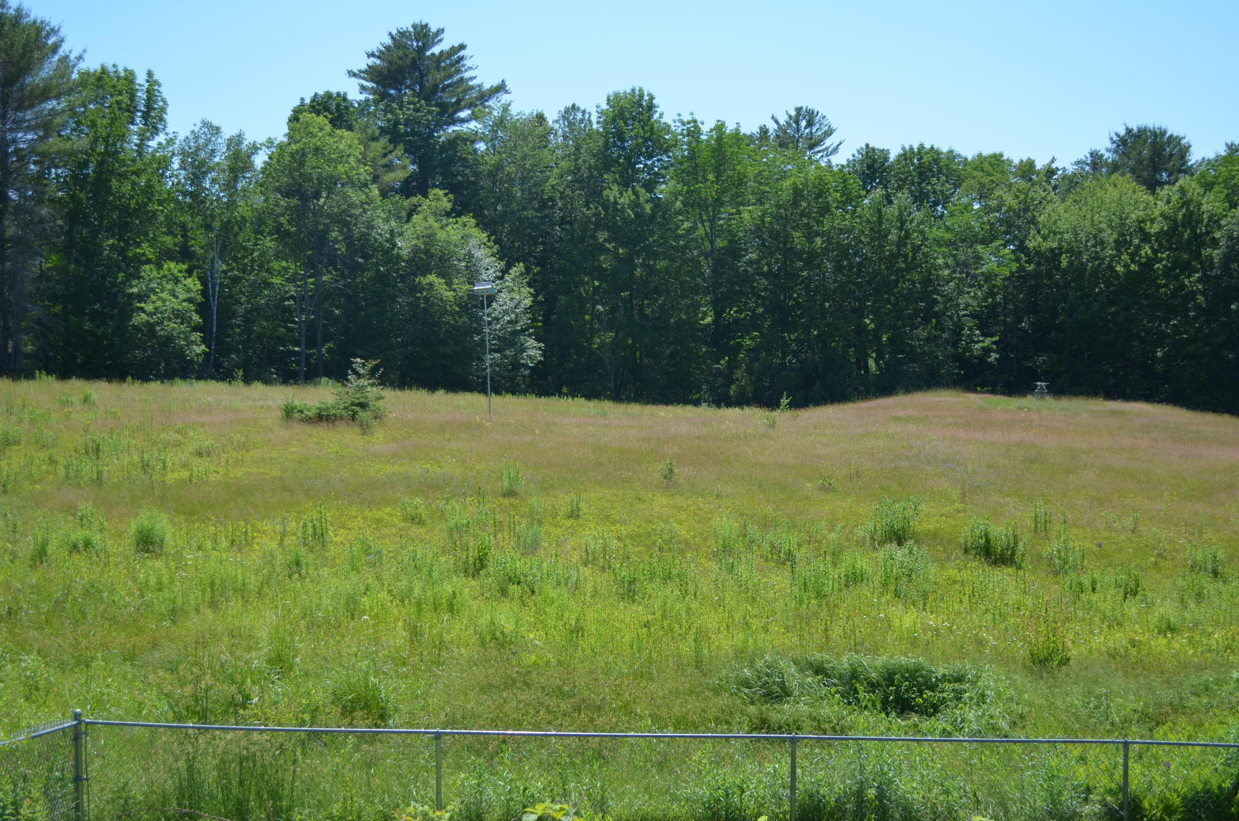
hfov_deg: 41.2
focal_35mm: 48
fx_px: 1649
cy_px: 410
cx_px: 620
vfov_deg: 28.0
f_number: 4.8
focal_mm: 32
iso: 110
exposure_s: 1/500
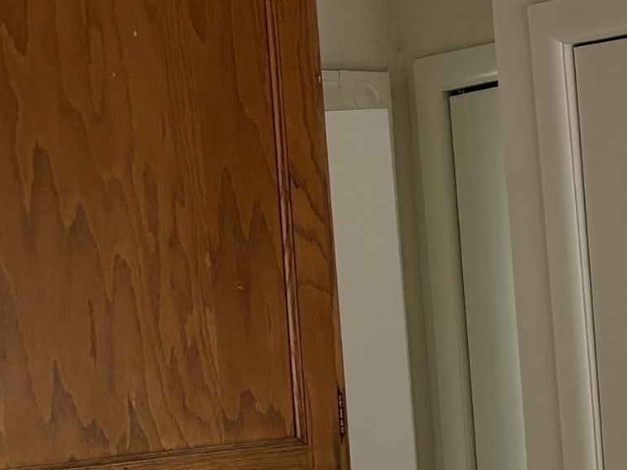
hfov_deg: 16.5
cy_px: 369
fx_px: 1902
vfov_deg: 14.0
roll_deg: +3.8
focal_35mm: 105
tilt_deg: -2.4
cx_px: 1023
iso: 125
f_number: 1.6
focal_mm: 5.96
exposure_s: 1/68
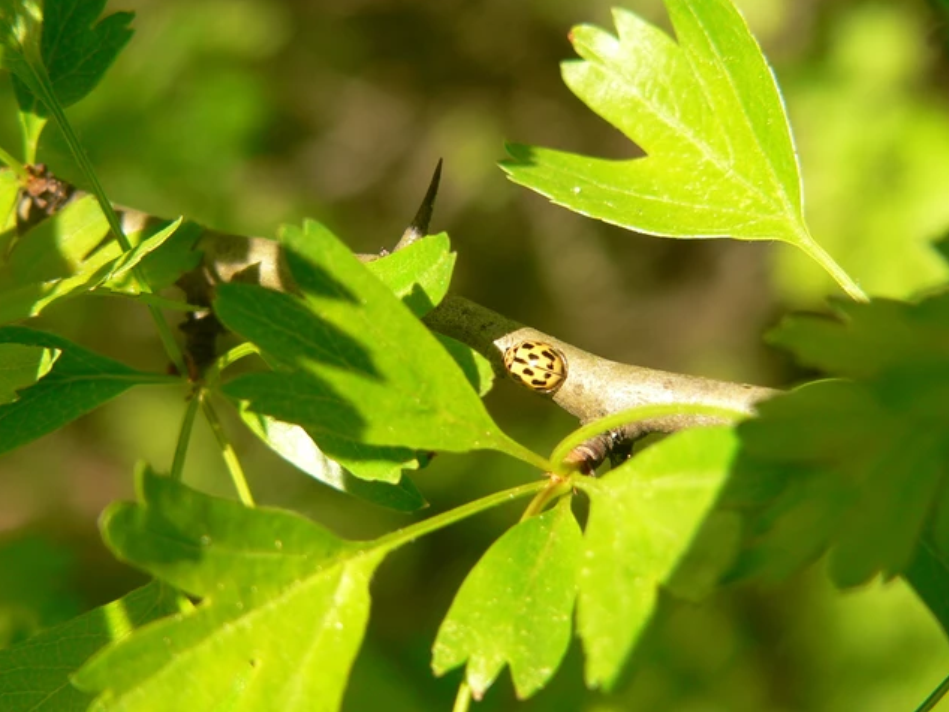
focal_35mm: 110
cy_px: 355
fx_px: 3017
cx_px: 474
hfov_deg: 17.9
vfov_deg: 13.5
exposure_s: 1/320
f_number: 4
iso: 100
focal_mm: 18.1
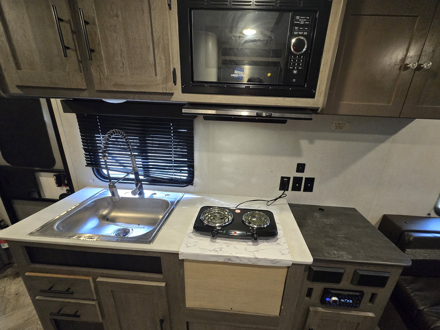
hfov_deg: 101.9
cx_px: 235
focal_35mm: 14
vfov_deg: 85.6
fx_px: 178
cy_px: 173
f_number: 2.2
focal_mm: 1.7
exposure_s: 1/60
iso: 400
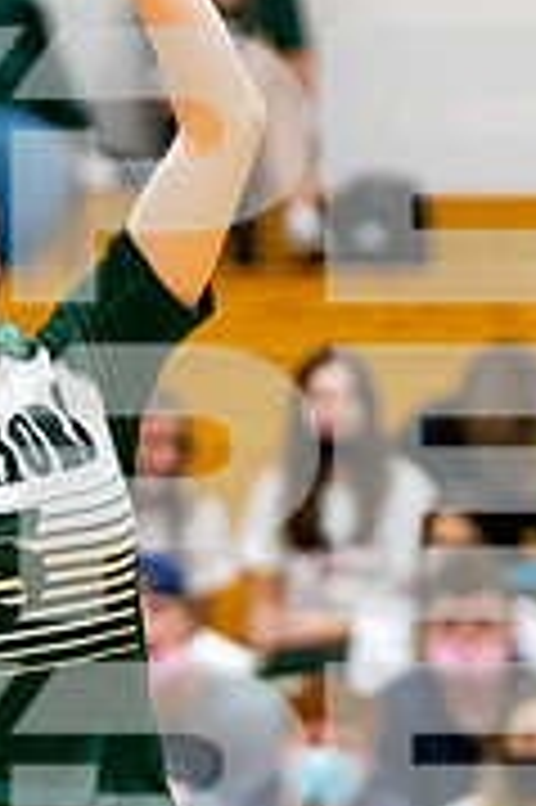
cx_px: 66
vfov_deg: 4.5
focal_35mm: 458
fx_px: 10248
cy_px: 340
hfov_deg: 3.0
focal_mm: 106
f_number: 2.8
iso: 3200
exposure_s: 1/1250
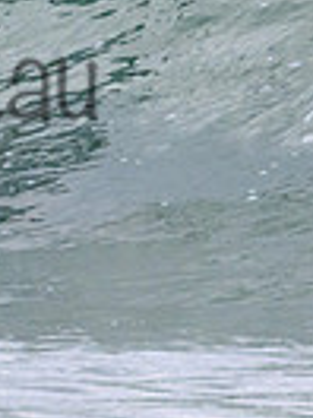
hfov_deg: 0.4
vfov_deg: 0.6
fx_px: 40629
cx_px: -237
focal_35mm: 3370
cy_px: 46
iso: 2200
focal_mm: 800
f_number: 11
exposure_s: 1/1600
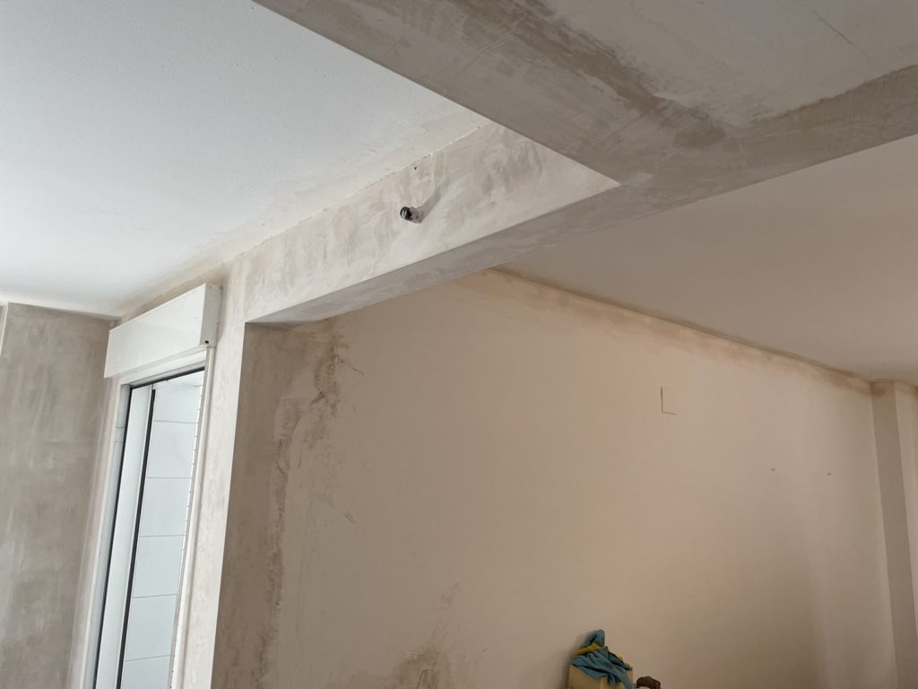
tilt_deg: +11.9
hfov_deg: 67.3
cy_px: 344
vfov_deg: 53.1
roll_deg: -1.6
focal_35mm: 26
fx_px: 690
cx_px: 459
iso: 64
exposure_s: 1/100
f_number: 1.6
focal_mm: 4.2
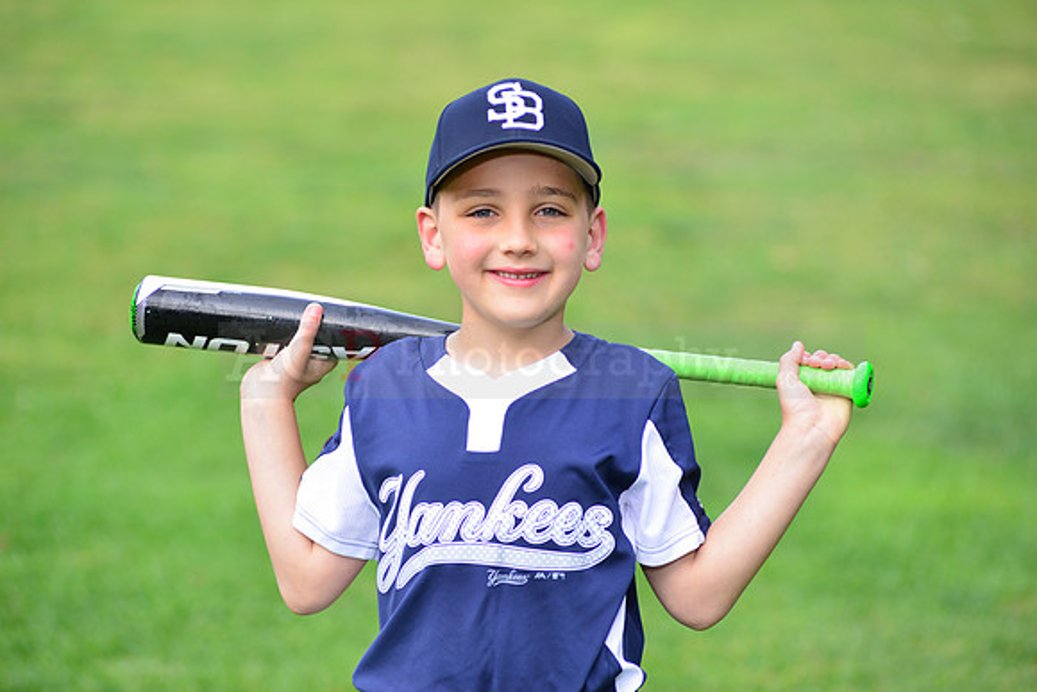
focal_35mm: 170
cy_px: 346
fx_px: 4898
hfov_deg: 12.1
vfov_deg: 8.1
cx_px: 518
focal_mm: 170
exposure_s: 1/200
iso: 320
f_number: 5.6
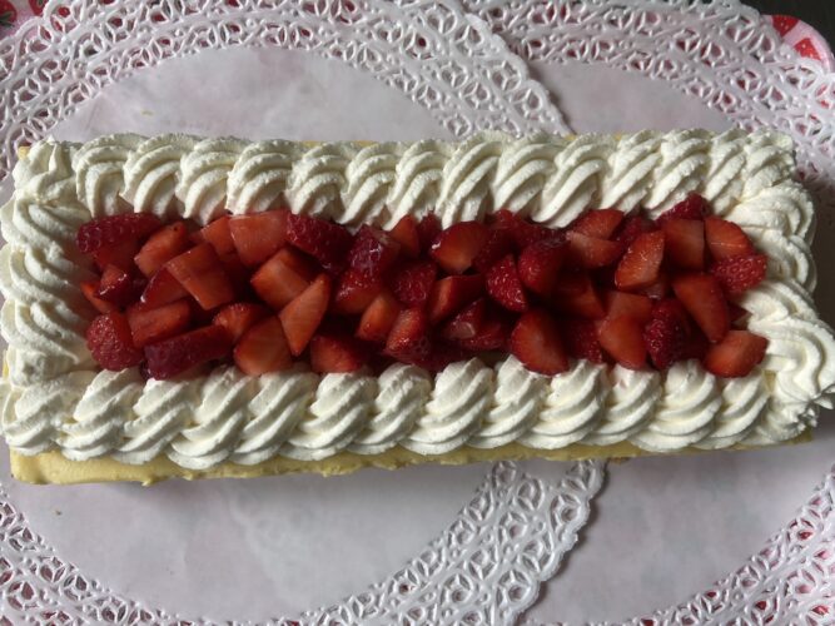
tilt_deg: -85.1
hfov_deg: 67.3
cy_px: 313
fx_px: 627
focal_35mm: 26
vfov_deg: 53.0
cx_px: 418
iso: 125
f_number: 1.8
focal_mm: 4.25
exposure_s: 1/107
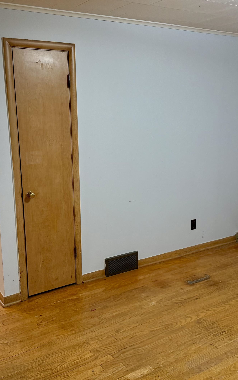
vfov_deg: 52.7
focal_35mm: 37
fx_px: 384
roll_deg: +0.4
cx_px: 109
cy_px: 195
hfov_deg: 34.4
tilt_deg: -11.4
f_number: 1.78
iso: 250
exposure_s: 1/60
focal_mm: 6.76
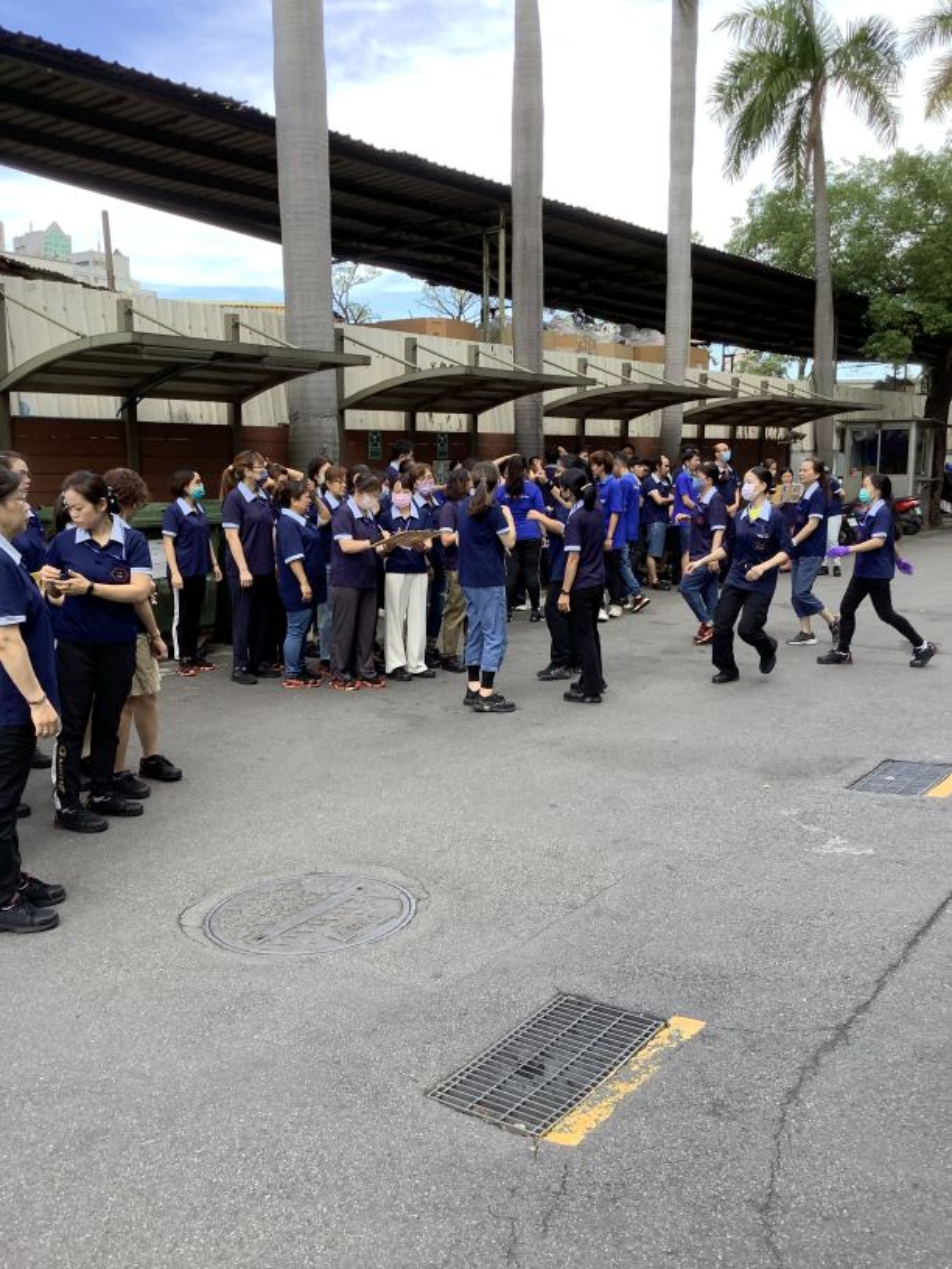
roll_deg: -0.4
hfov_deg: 45.4
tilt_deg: -8.7
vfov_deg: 58.4
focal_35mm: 31
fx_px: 1137
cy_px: 634
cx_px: 476
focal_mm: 3.3
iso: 32
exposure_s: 1/120
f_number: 2.4
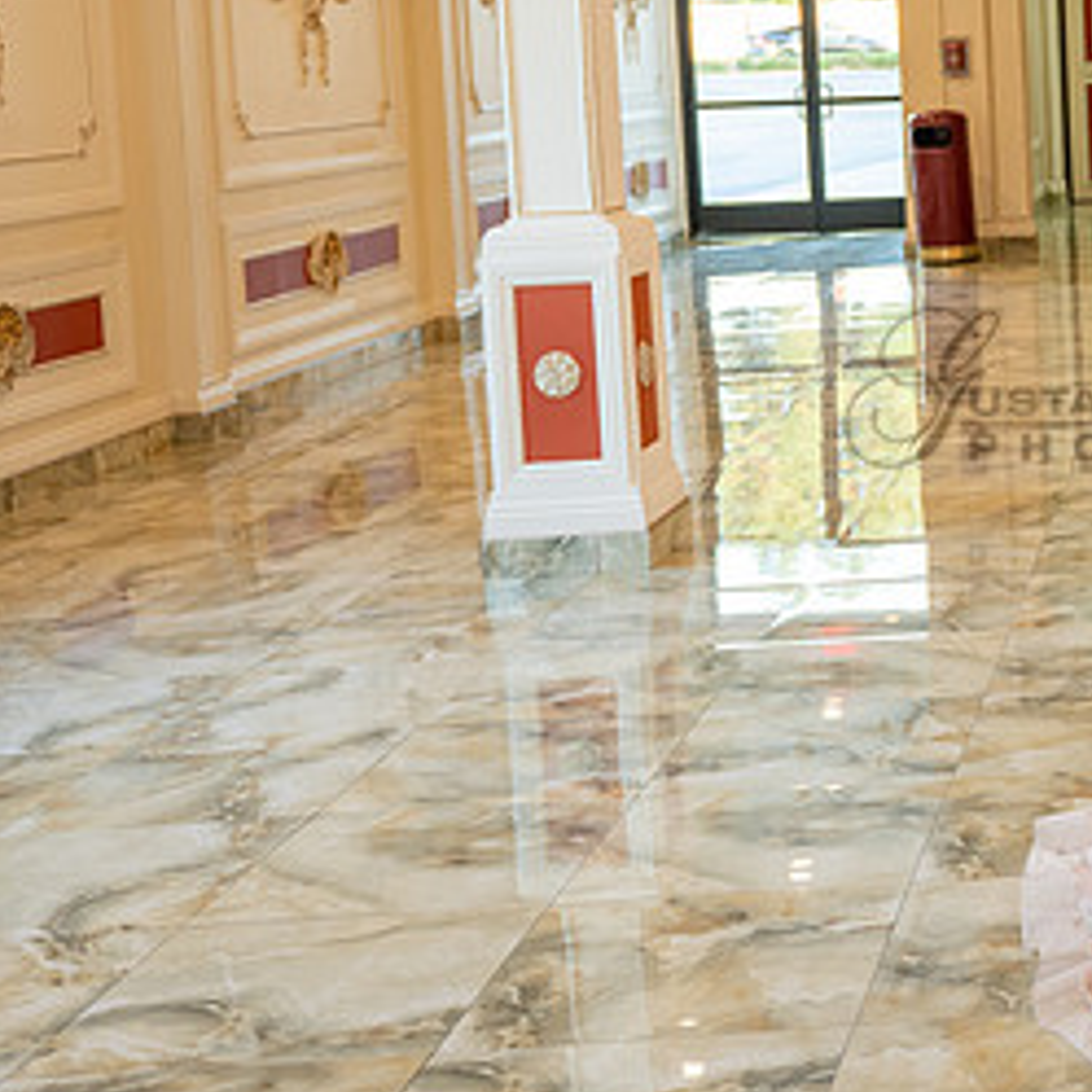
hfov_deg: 22.4
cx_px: 1409
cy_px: 221
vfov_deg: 24.6
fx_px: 2463
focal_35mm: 69
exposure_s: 1/100
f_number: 2.8
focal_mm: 24
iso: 320
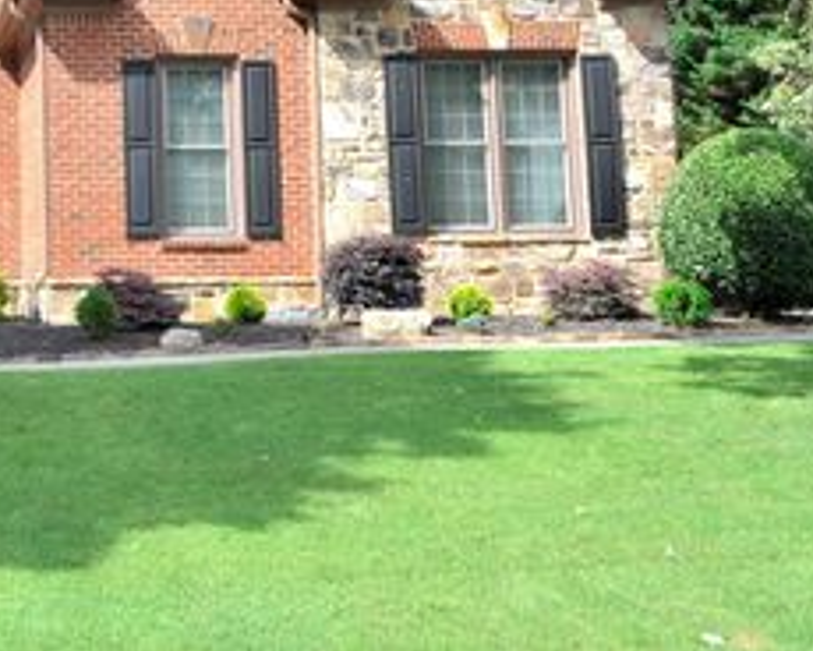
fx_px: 1179
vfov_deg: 29.6
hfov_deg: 34.0
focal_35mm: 49
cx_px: -35
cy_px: 65
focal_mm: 24
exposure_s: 1/250
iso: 200
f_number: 4.5
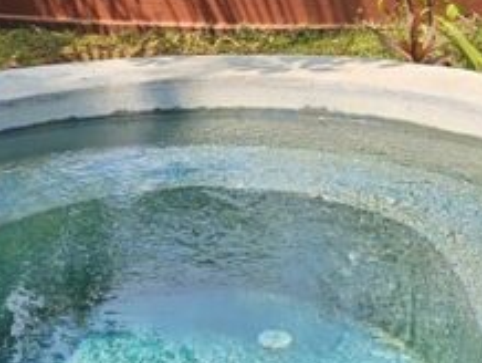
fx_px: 1505
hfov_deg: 18.2
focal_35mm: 108
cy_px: 93
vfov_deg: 13.7
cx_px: 192
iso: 10
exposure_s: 1/418
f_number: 1.7
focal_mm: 6.3
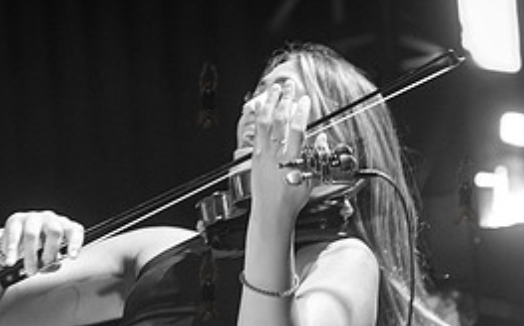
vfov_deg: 4.8
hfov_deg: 7.6
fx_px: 3925
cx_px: 335
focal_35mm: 275
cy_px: 258
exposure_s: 1/125
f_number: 4
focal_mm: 100
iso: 5000
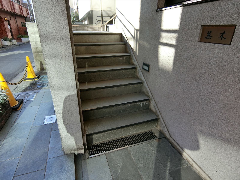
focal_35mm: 19
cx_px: 120
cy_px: 90
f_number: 2.7
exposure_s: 1/200
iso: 80
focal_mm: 4.06
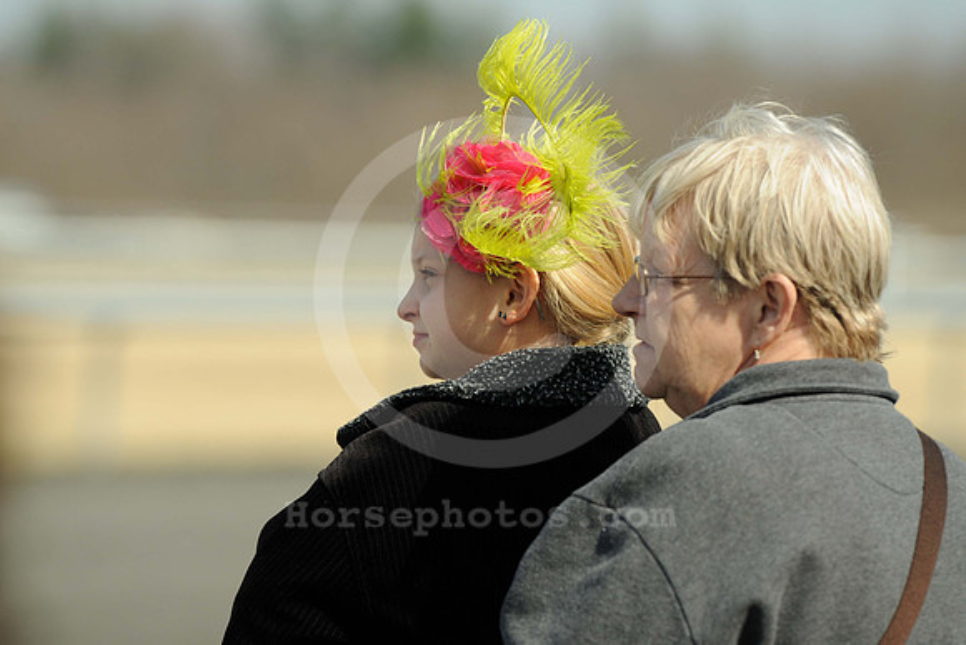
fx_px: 8052
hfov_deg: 6.9
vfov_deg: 4.6
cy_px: 322
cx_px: 483
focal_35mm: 300
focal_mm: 200
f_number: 3.5
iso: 200
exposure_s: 1/2000
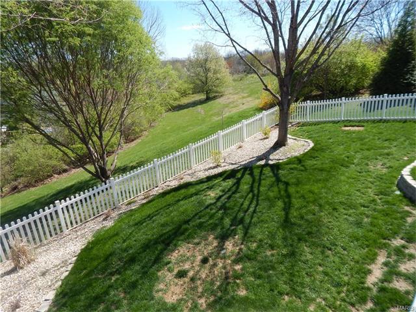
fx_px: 264
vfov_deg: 61.1
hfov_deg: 76.4
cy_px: 156
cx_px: 208
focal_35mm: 22
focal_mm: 4
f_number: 3
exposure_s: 1/1250
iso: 125
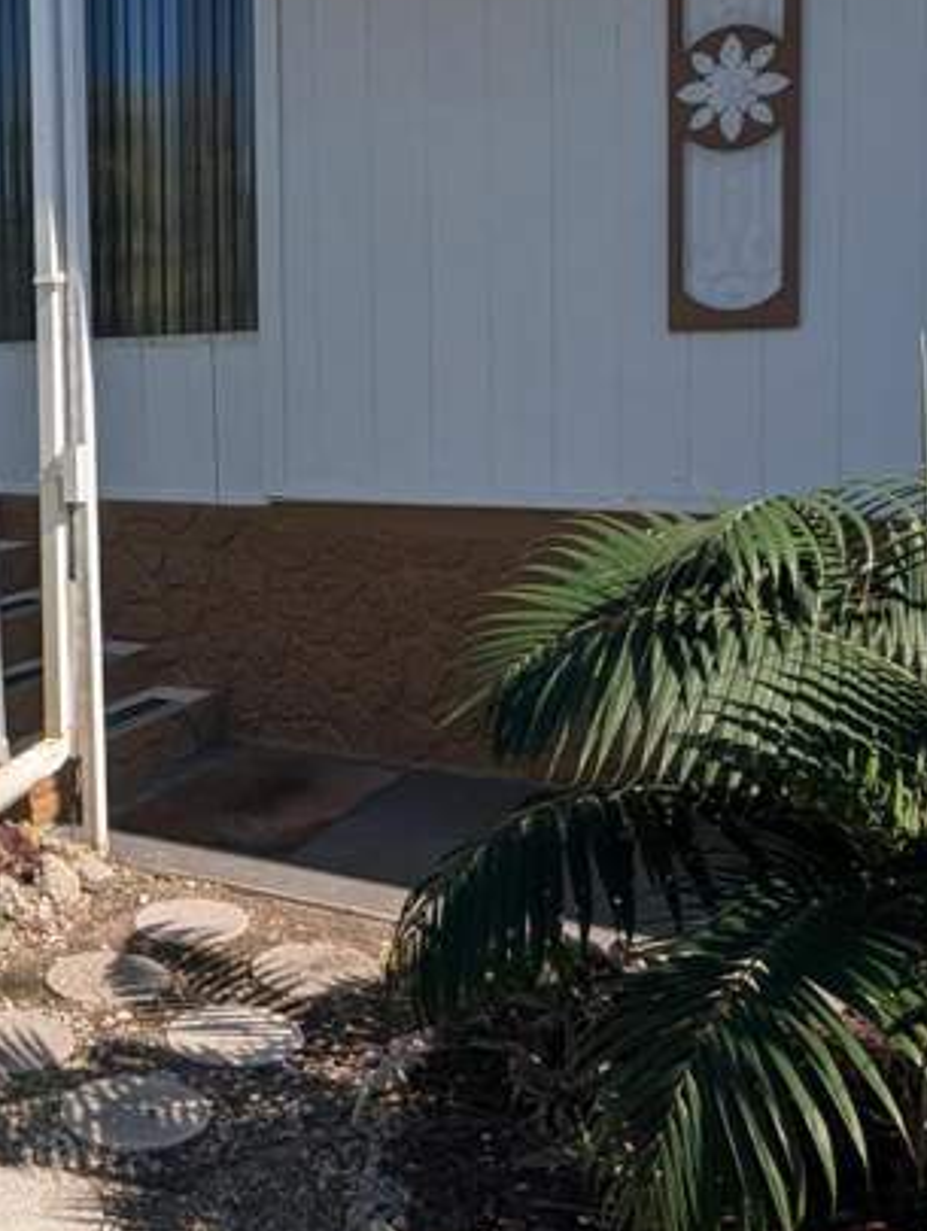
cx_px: -9
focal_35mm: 42
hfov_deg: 31.7
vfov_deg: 44.5
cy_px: 495
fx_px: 1496
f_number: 2.2
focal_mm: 2.35
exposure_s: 1/1610
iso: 44
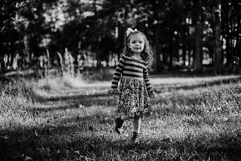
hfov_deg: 39.6
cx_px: 120
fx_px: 335
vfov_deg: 27.0
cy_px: 80
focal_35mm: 50
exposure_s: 1/1000
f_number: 2
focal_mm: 50
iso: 200
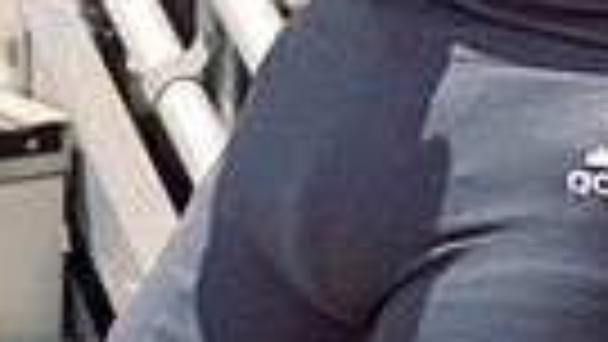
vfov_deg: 6.7
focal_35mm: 168
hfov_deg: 12.7
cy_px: -612
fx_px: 2709
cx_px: 518
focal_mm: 48
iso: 64
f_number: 6.3
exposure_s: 1/250
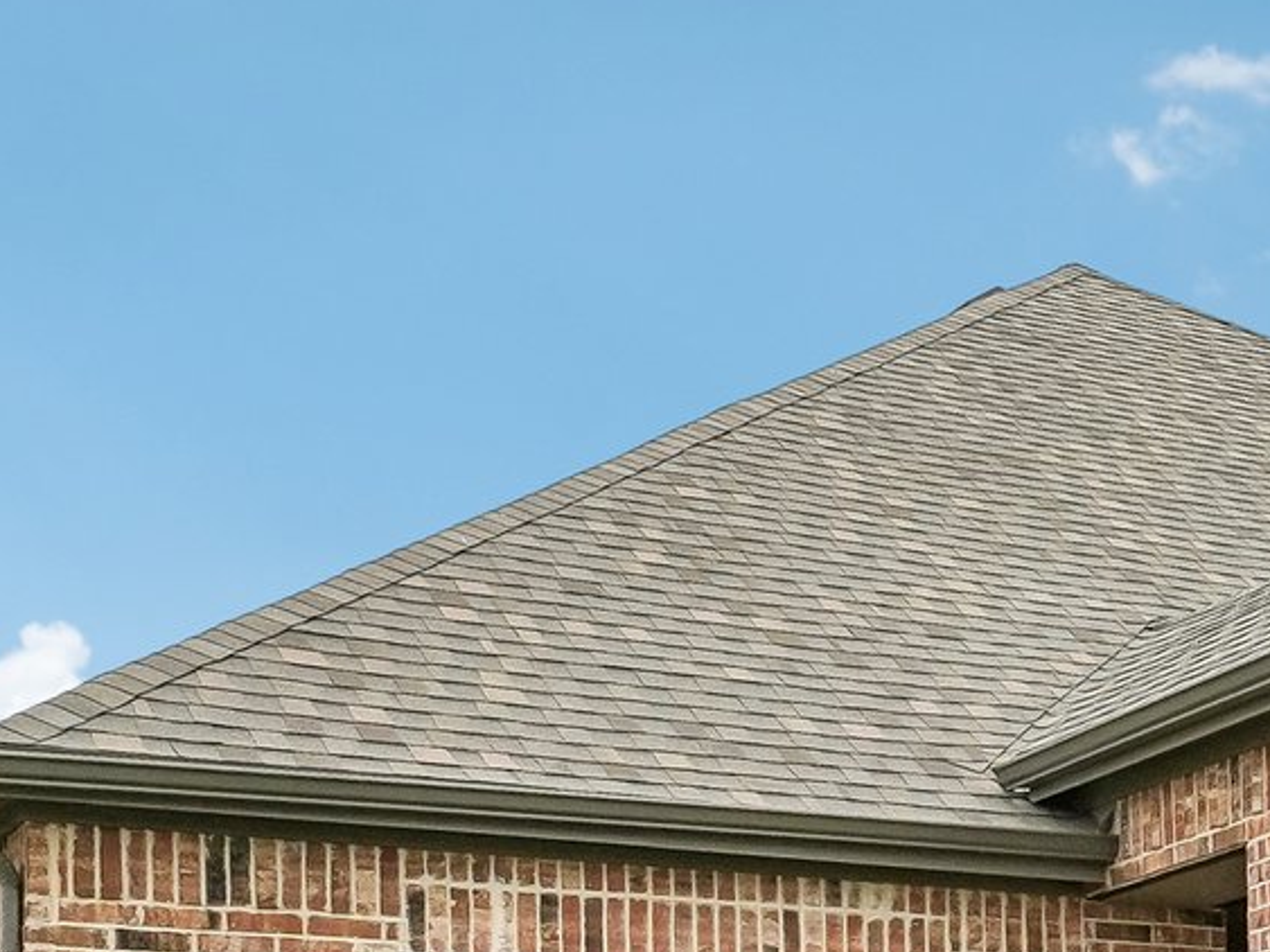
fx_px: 3081
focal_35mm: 84
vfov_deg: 17.5
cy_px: 608
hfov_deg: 21.4
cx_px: 1581
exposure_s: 1/1600
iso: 400
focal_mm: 16
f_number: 8
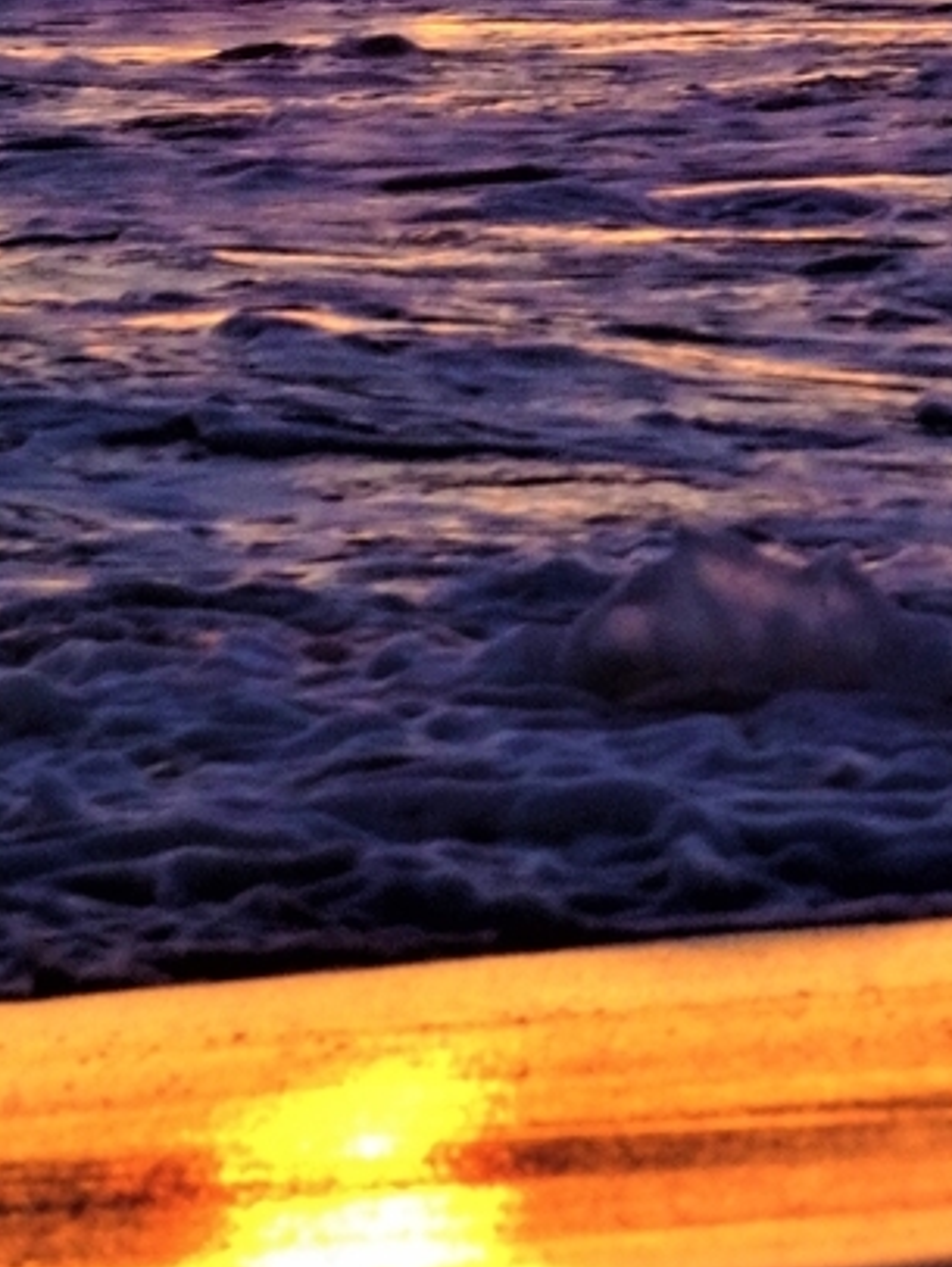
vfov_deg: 2.2
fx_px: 33334
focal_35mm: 910
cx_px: 565
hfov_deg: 1.6
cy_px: -499
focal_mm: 52.59
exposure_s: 1/250
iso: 100
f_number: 6.3
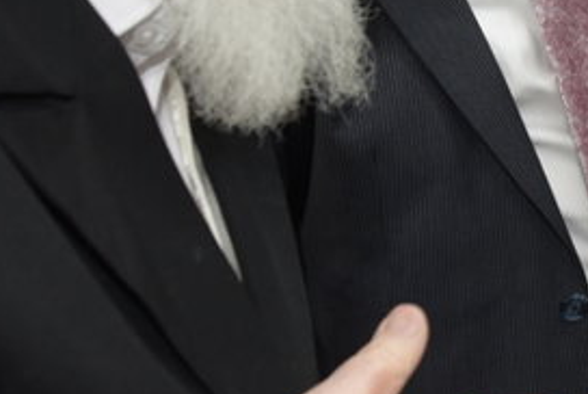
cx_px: 1001
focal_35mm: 149
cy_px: -73
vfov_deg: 9.1
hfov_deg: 12.7
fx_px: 2436
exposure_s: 1/100
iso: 800
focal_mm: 29
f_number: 4
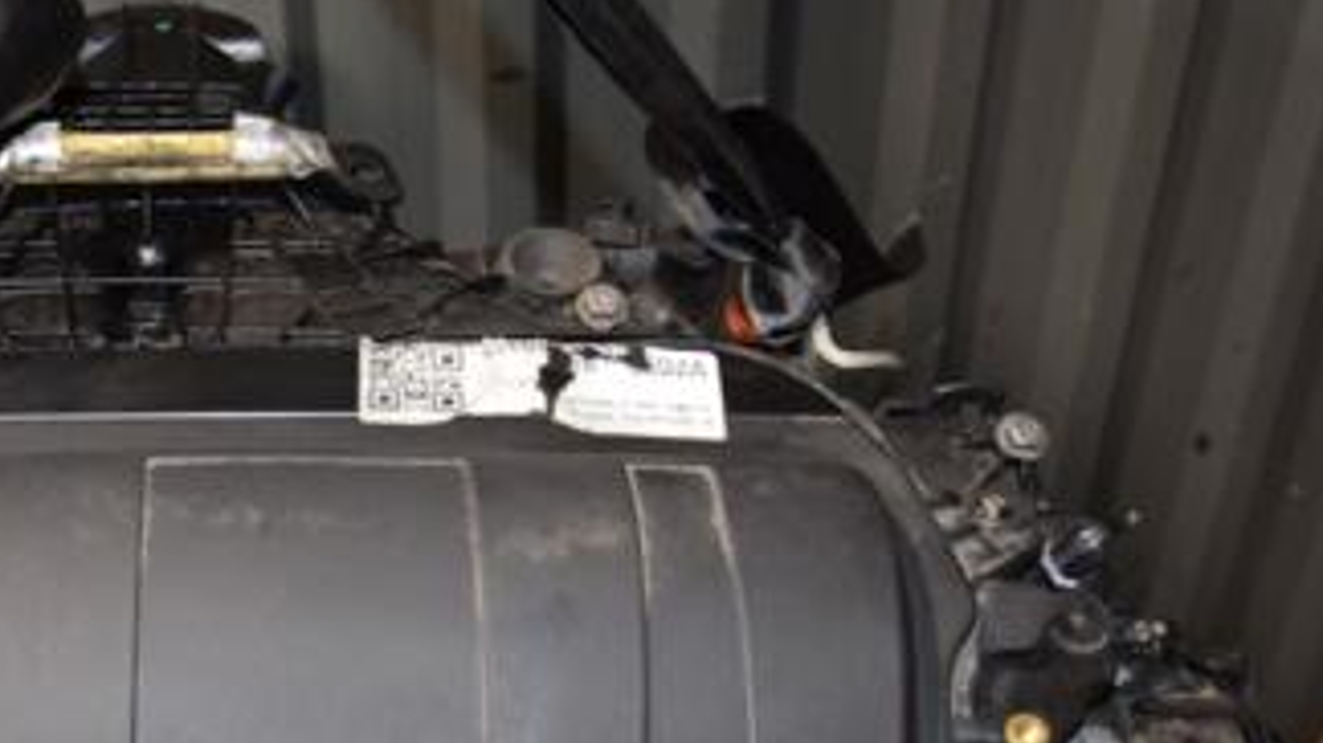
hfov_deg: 31.7
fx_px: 2244
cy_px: 653
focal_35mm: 64
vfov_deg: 18.5
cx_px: 204
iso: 800
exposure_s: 1/60
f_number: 5
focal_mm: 22
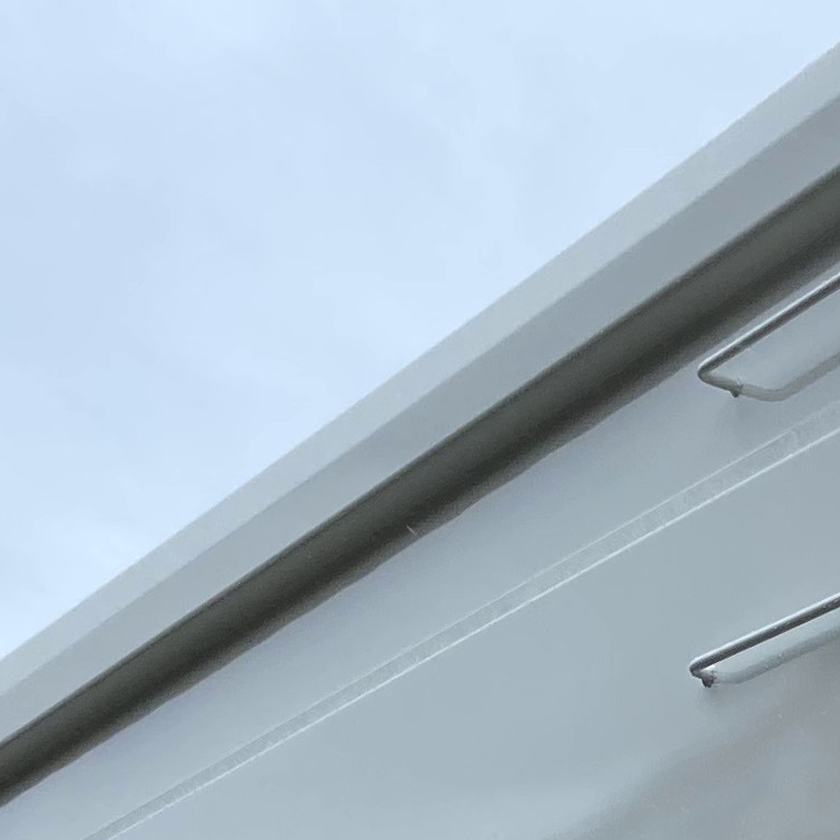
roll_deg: +0.6
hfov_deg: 14.1
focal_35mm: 122
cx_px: 836
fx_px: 3349
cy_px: 1405
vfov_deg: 13.2
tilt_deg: +5.7
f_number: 1.8
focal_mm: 4.25
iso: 32
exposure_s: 1/715
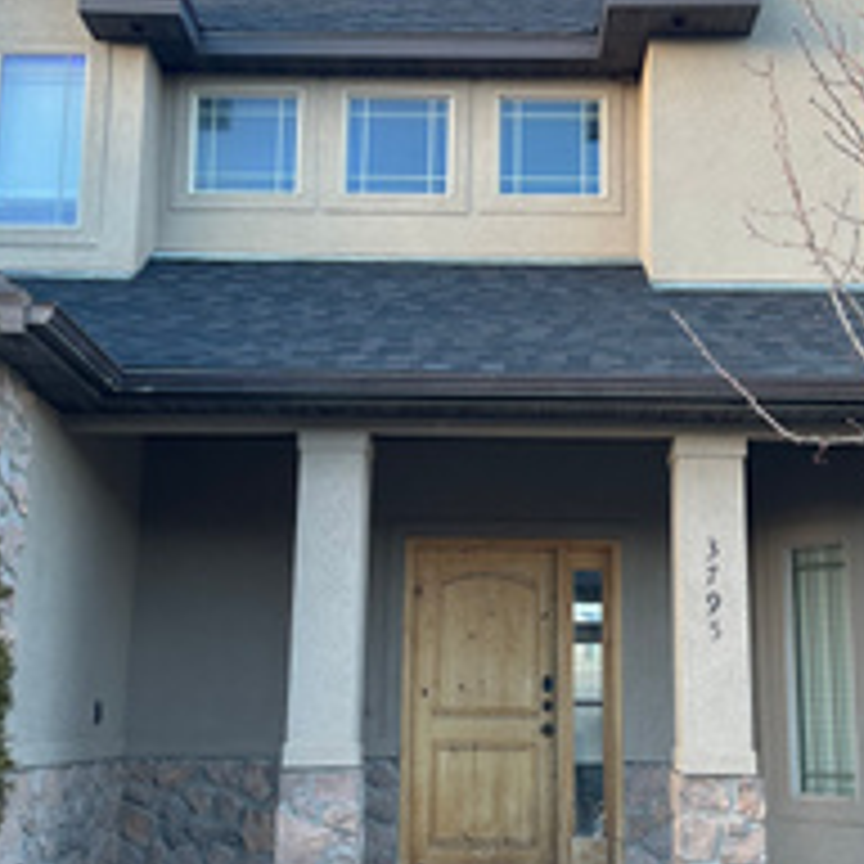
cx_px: 477
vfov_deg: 32.2
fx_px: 1497
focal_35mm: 53
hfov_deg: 32.2
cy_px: 392
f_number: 1.78
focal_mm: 6.86
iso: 64
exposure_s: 1/121
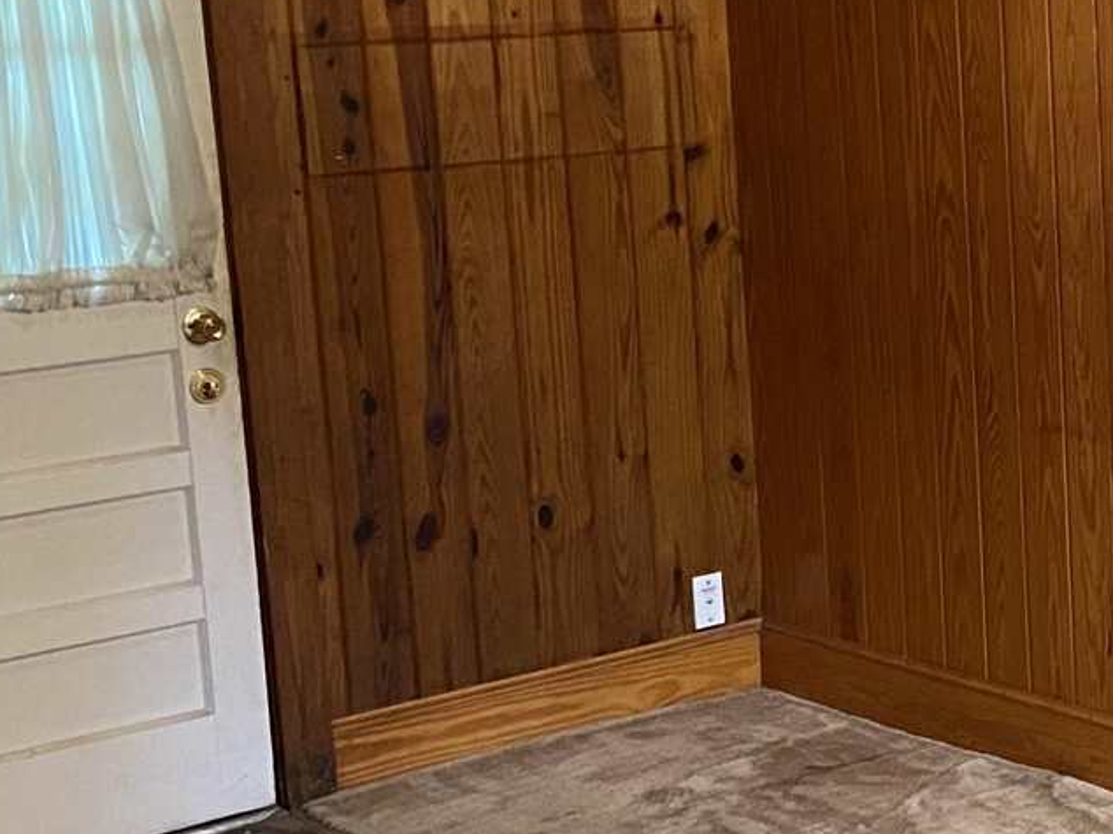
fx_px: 2700
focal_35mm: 84
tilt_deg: -10.9
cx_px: 1301
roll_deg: +1.9
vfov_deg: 17.6
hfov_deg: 21.7
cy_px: 399
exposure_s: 1/40
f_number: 1.8
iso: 400
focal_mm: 4.25
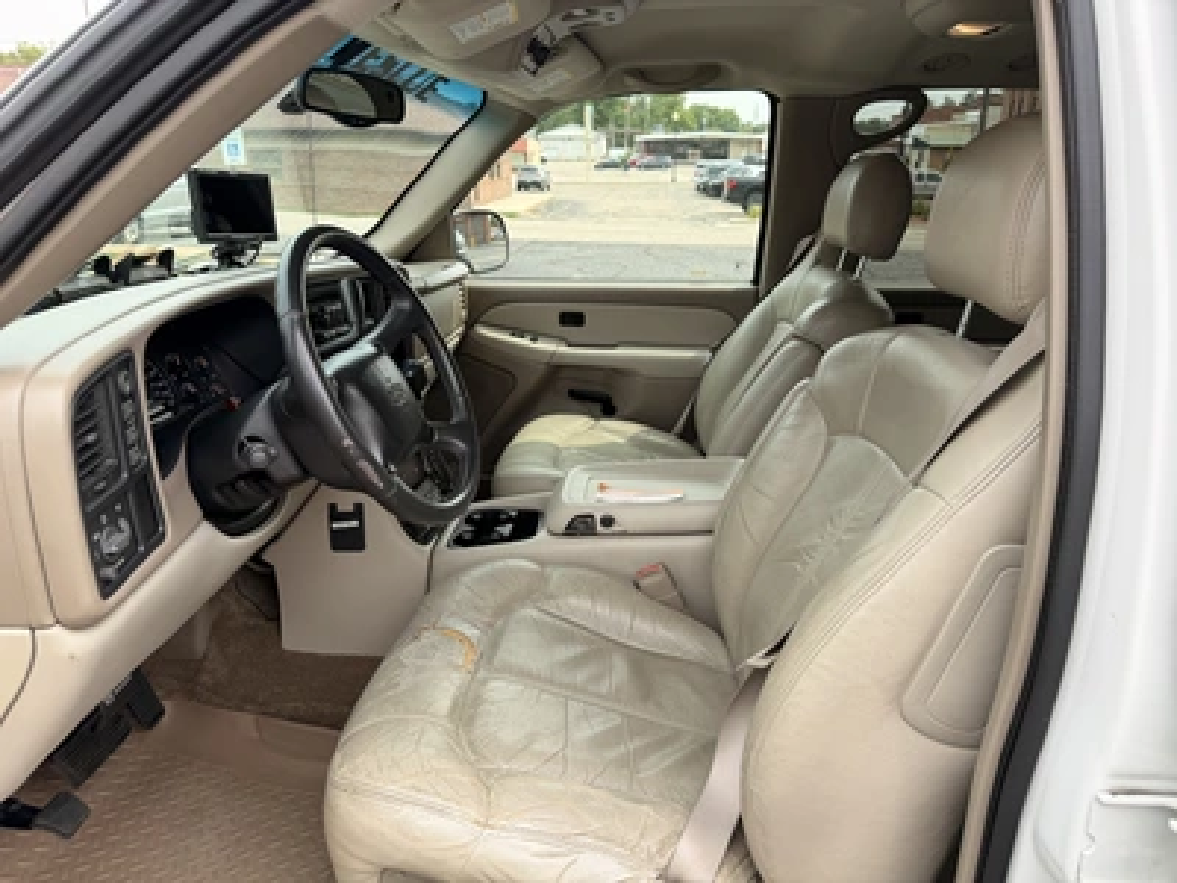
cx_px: 588
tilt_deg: -16.4
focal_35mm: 24
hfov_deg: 71.6
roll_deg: -0.4
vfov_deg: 56.8
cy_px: 442
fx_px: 816
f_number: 1.78
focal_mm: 6.76
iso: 80
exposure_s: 1/1211
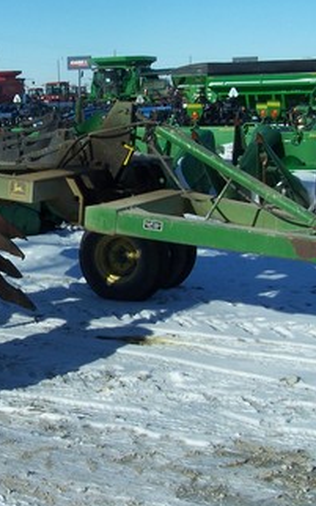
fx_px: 938
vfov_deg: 30.2
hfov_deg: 18.7
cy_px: 214
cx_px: 16
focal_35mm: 68
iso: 80
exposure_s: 1/750
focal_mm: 6.3
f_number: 5.6
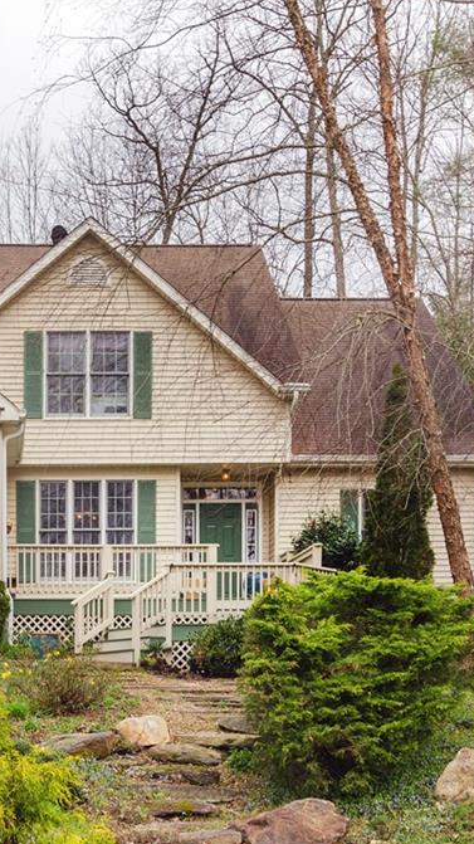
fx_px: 1337
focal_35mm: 60
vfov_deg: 35.0
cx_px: 20
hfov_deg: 19.6
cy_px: 422
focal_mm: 25
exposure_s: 1/200
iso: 100
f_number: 9
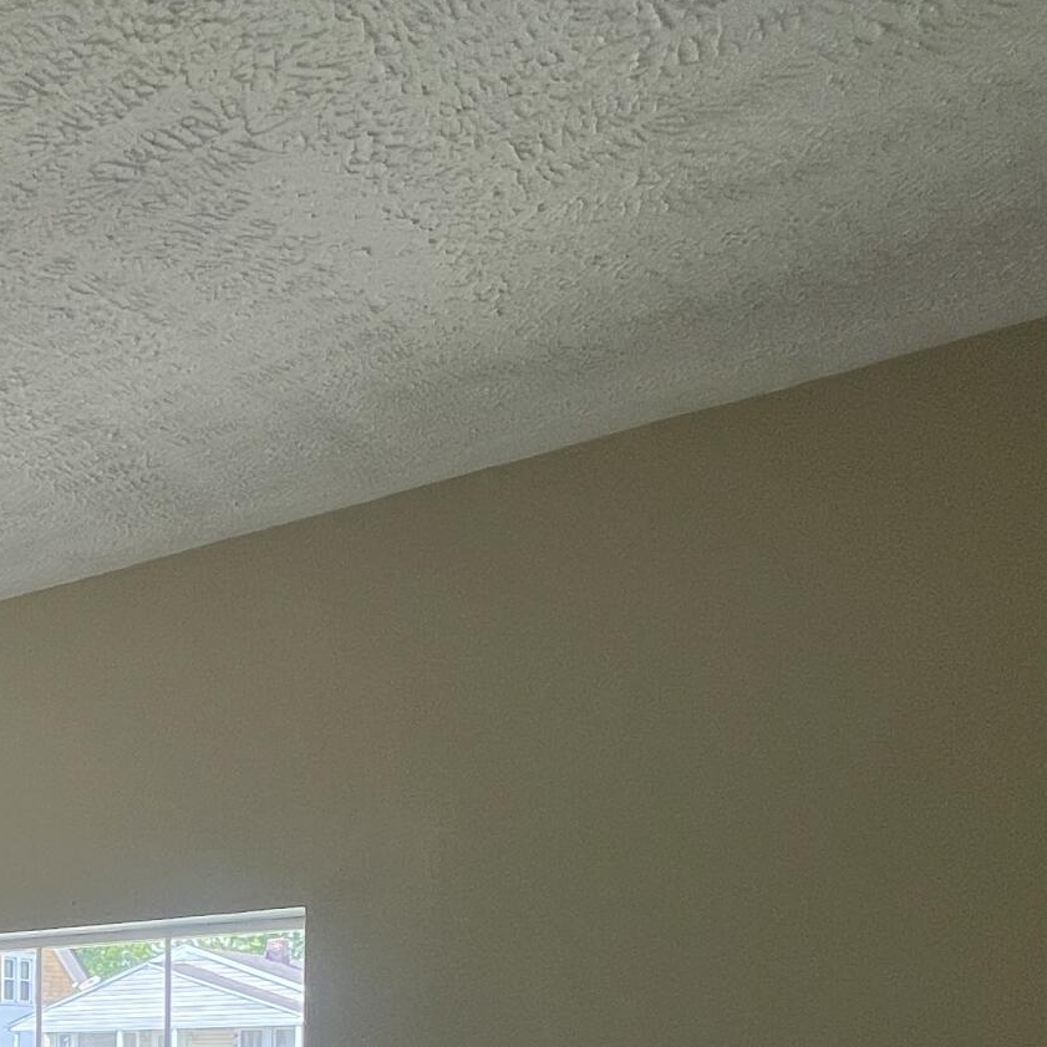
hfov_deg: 31.6
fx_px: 1403
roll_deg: +0.1
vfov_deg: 34.8
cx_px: -311
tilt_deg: -3.2
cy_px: 1173
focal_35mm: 41
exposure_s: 1/140
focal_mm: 1.57
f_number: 1.8
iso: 32
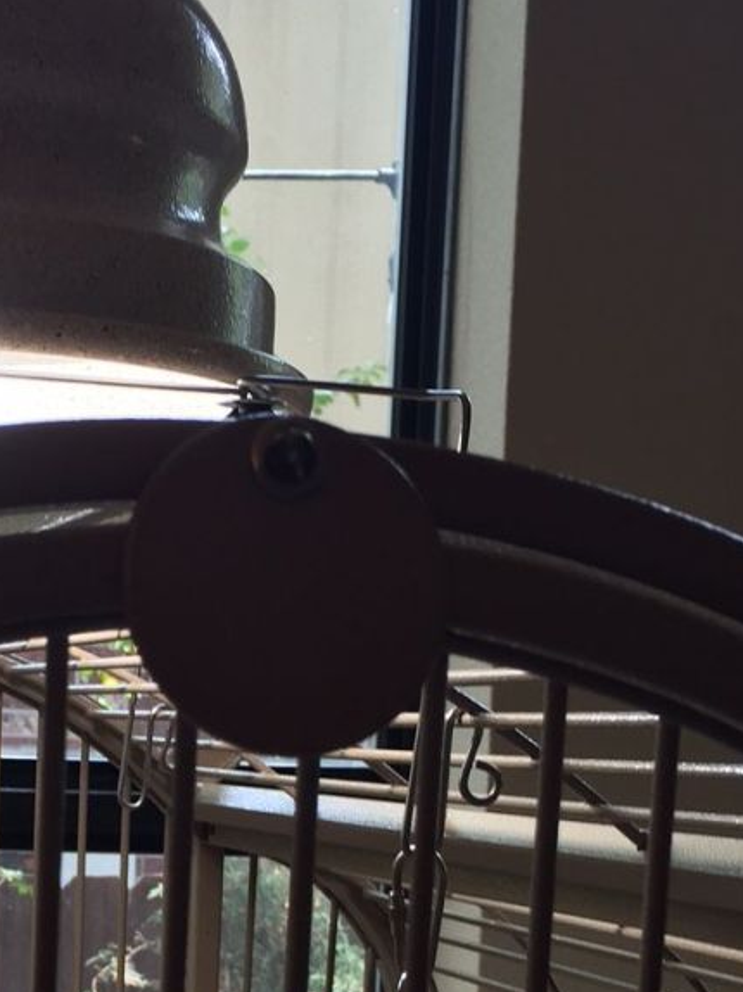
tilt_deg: -3.5
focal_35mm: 69
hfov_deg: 20.8
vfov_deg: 27.2
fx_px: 1976
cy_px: 894
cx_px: 45
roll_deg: -1.2
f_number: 2.2
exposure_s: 1/60
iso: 32
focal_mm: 4.15
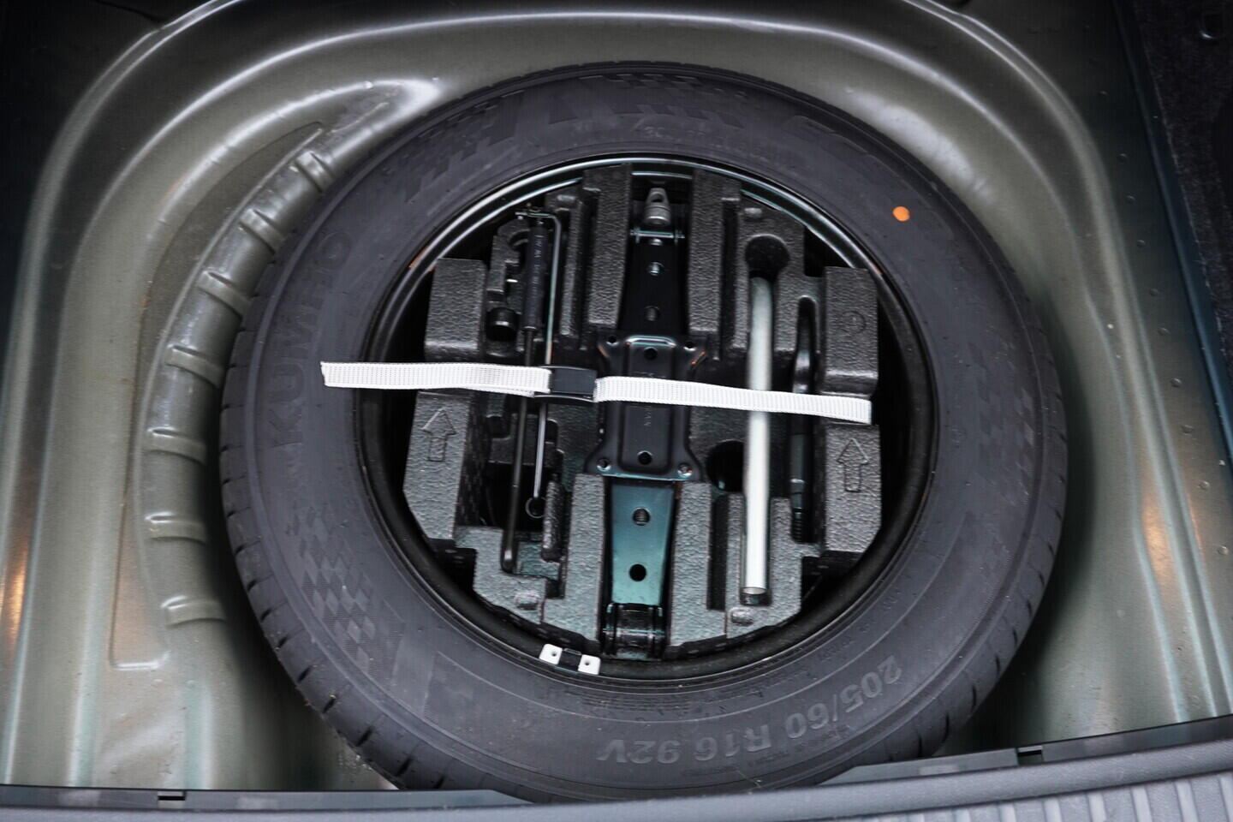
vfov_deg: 36.9
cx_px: 616
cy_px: 411
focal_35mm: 36
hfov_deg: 53.1
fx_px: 1233
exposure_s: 1/40
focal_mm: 24
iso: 500
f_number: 2.8
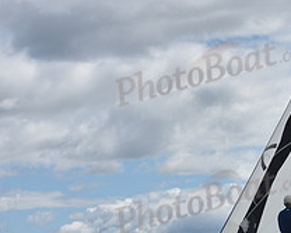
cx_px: 386
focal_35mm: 183
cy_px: 252
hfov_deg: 10.3
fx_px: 1578
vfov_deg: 8.4
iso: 250
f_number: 11
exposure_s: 1/800
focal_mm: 70
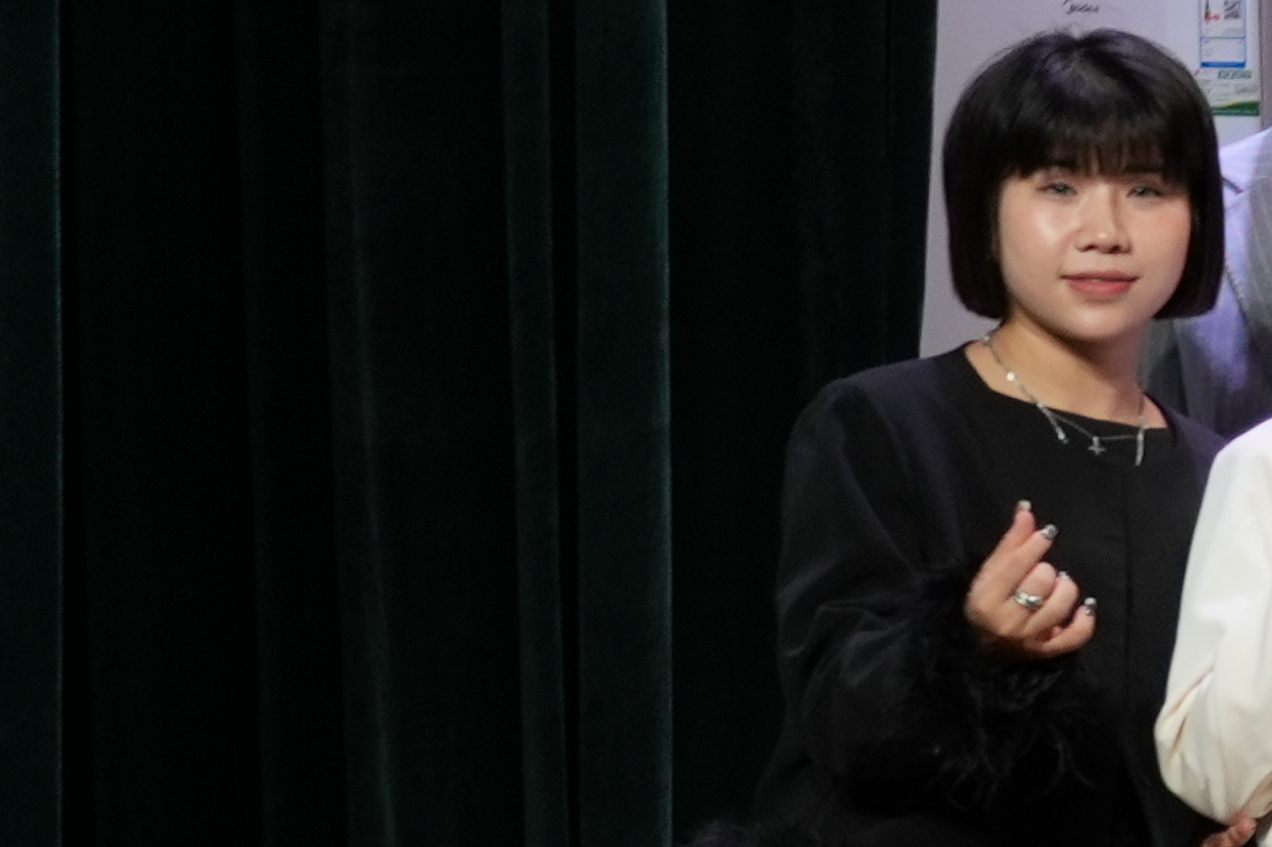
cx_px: 4115
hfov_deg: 5.6
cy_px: 399
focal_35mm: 340
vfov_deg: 4.0
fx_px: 12011
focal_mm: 50
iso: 400
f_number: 4
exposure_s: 1/100
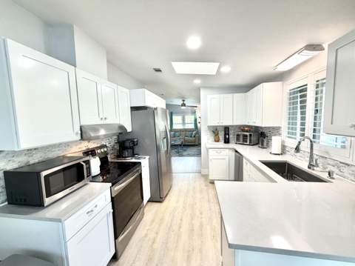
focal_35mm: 14
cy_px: 133
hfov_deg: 102.1
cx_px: 178
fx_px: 143
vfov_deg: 85.6
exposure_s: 1/120
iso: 160
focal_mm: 2.22
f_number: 2.2
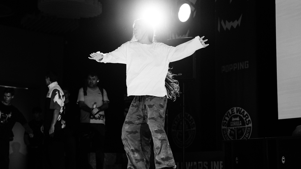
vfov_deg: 18.0
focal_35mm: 67
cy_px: 94
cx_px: 153
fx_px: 535
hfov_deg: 31.4
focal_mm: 63
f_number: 2.8
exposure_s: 1/800
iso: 2500
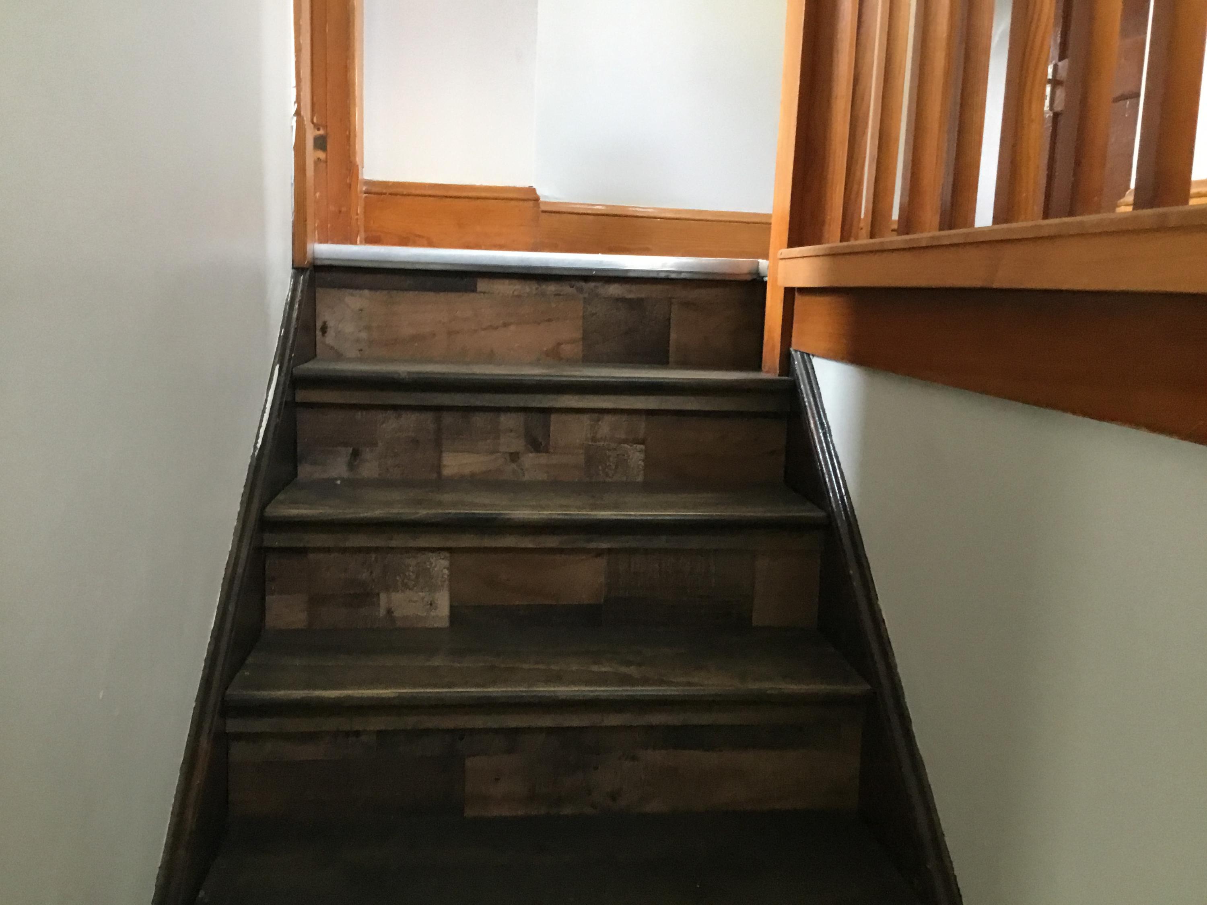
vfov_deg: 45.4
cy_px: 452
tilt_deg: -8.2
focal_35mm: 31
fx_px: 1081
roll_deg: -0.4
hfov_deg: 58.4
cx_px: 604
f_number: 2.4
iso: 200
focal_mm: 3.3
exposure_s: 1/30
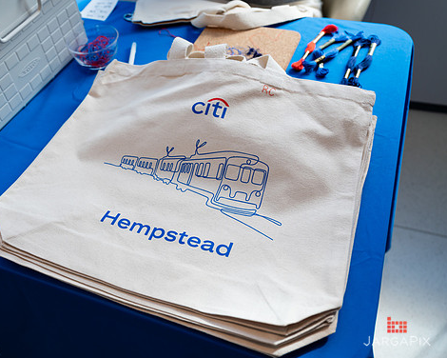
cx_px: 181
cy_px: 184
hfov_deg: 52.5
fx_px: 450
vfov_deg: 43.4
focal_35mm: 34
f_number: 4
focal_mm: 28.5
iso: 400
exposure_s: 1/400
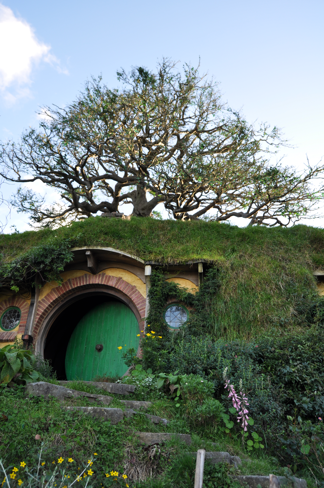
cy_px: 244
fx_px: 365
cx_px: 162
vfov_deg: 67.4
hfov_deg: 47.8
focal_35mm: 27
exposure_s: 1/125
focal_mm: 18
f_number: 5.6
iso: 200
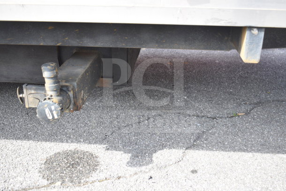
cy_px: 96
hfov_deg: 49.5
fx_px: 310
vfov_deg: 34.2
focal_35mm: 39
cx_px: 143
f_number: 4.2
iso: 100
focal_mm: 26
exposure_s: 1/80
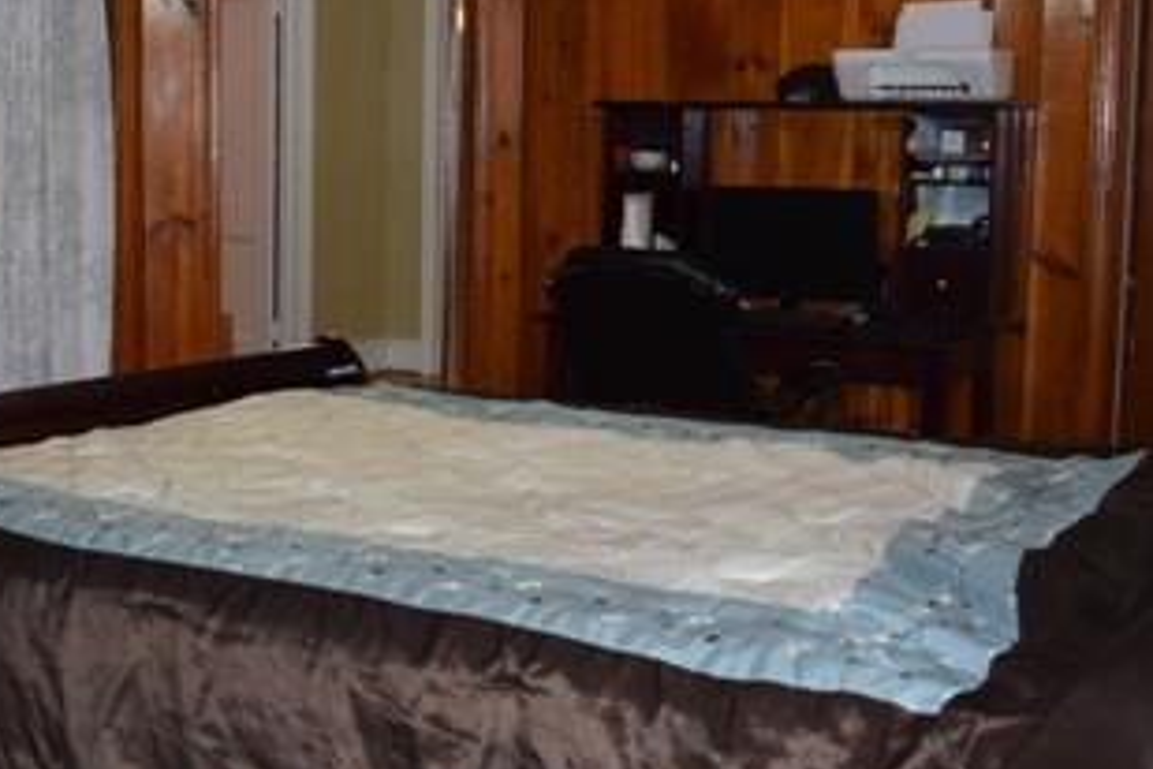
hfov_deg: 34.2
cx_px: 183
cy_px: 360
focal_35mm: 56
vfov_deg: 24.2
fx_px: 1793
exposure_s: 1/80
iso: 800
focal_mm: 18
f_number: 4.5
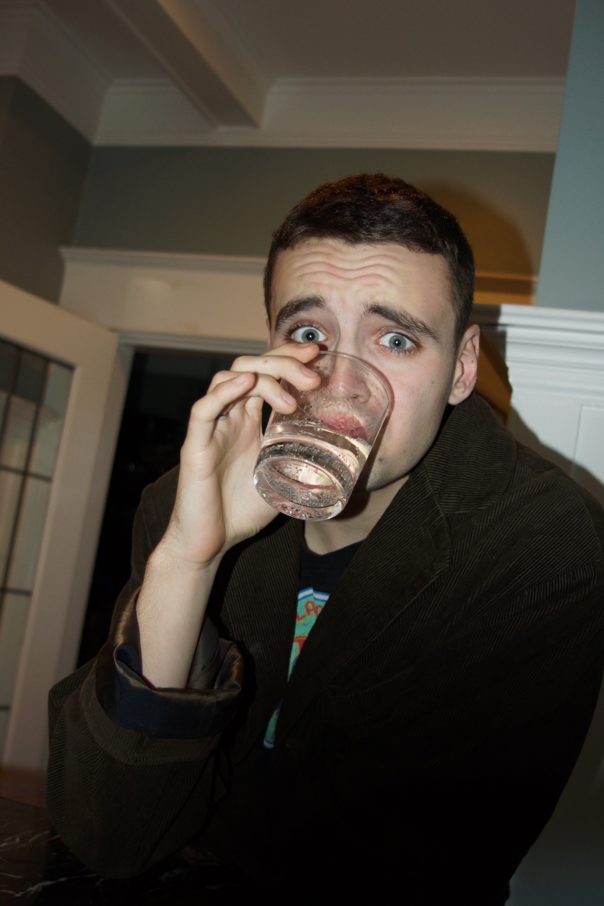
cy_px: 453
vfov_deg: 46.4
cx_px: 302
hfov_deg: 31.9
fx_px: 1057
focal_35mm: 42
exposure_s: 1/60
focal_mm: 28
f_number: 4
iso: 320
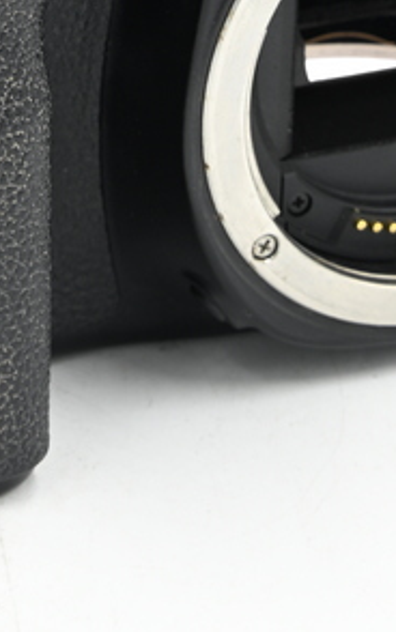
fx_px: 4485
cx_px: 116
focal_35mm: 260
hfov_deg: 5.1
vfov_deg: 8.0
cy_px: -25
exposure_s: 1/20
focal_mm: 75
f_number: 14
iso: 200
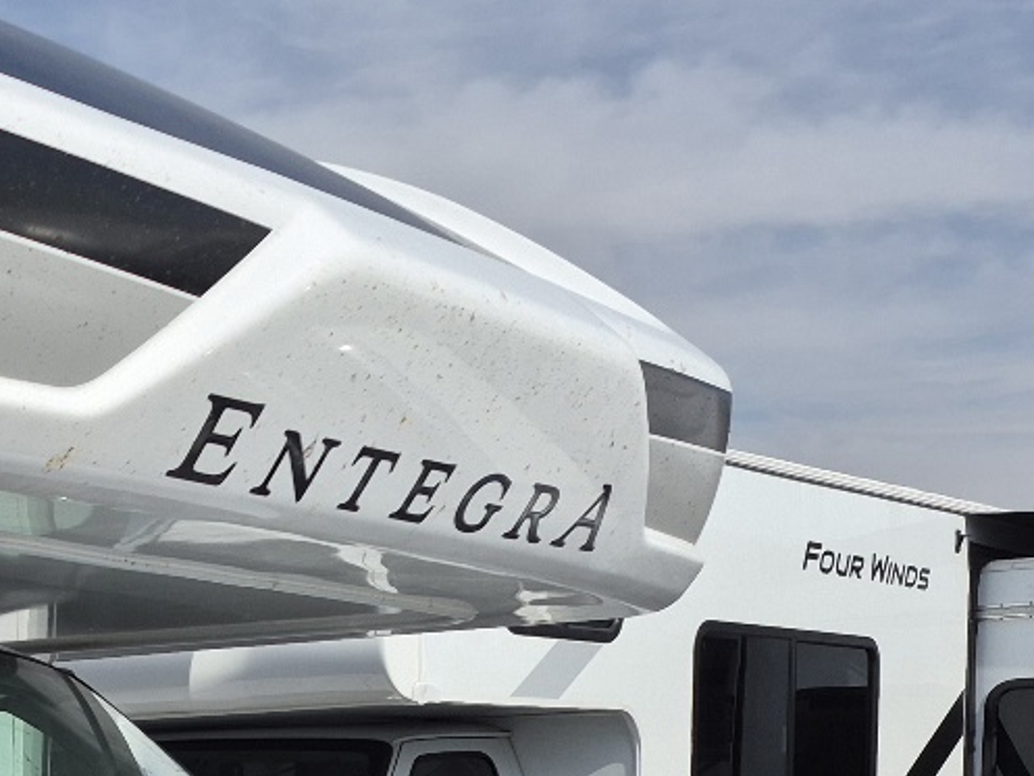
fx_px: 2211
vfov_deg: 18.5
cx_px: -564
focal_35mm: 74
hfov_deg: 21.5
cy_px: 1001
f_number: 1.8
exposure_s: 1/10000
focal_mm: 5.4
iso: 80
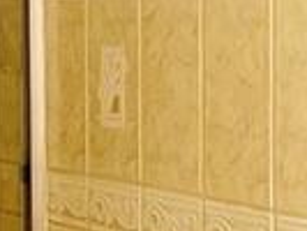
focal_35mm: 200
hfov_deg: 9.9
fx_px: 1775
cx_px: 215
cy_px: 106
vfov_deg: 7.4
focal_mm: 5.7
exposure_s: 1/120
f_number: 1.5
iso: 125
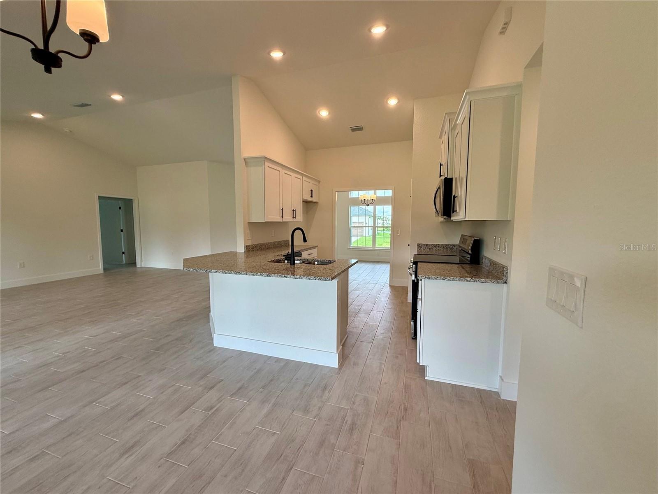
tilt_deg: -4.7
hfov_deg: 102.1
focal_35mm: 14
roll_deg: -0.1
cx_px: 329
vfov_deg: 85.7
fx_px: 266
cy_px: 247
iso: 64
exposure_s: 1/120
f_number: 2.2
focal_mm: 2.22
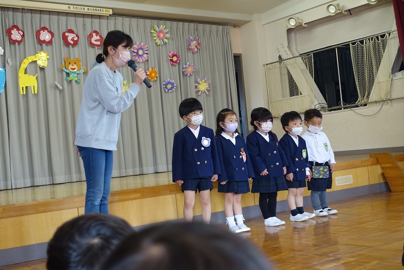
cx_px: 202
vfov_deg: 27.5
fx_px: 550
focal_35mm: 49
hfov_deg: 40.3
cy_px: 135
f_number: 2.8
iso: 250
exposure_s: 1/50
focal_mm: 18.1
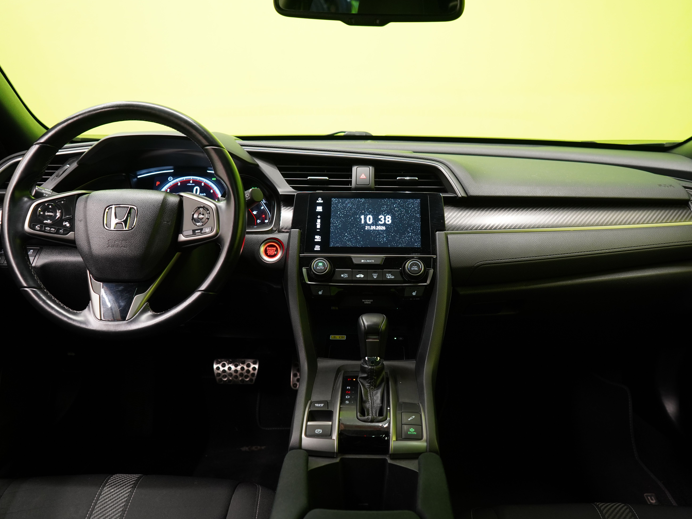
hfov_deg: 58.3
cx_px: 365
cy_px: 262
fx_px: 620
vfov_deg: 45.4
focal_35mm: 31
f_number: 5
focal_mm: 28
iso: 1250
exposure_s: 1/25
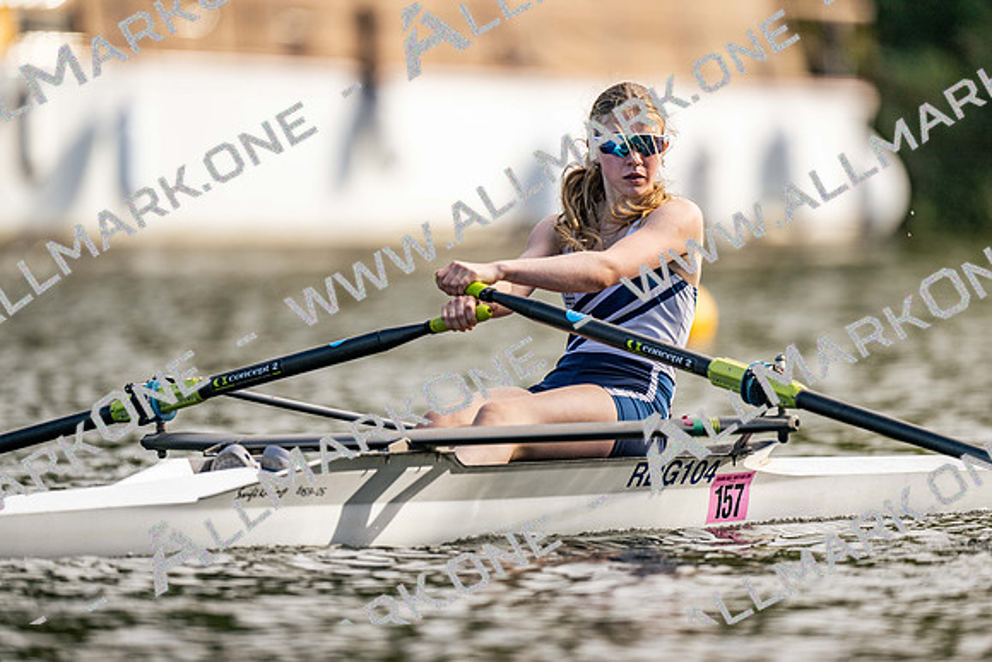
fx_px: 16536
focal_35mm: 600
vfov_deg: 2.3
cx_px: 496
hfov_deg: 3.4
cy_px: 331
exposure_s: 1/2500
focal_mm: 600
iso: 280
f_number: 4
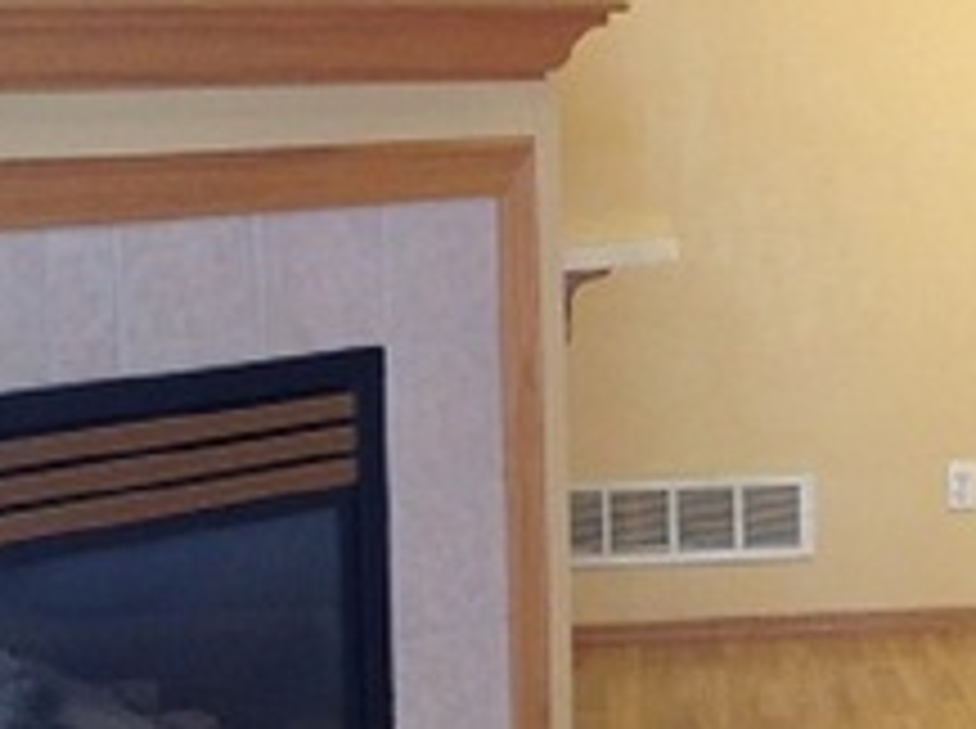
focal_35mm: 108
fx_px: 3040
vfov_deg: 13.7
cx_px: 1115
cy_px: 324
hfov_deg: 17.5
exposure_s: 1/15
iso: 80
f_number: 2.4
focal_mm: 4.28
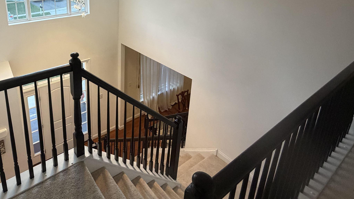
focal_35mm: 23
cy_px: 24
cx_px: 102
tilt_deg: -15.5
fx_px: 216
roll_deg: +0.6
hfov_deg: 74.7
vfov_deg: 45.4
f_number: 2.2
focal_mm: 2.22
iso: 320
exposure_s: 1/60
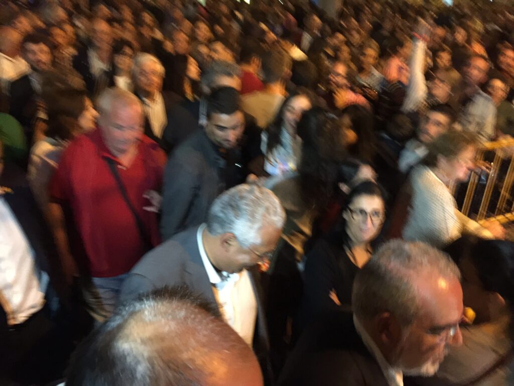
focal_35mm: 29
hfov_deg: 61.7
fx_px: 431
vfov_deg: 48.2
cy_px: 193
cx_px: 257
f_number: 2.2
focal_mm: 4.15
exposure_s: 1/8
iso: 200
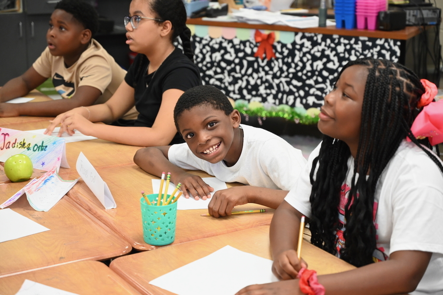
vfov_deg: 19.4
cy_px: 148
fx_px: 861
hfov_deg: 28.9
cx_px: 222
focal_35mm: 70
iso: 4500
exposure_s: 1/250
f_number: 4
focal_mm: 70
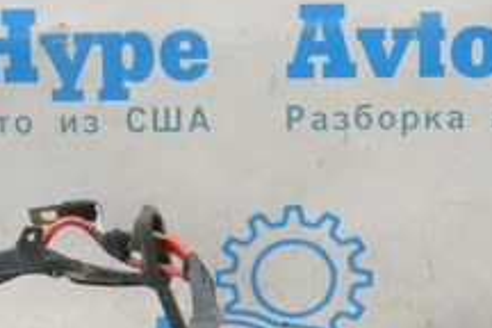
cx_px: 107
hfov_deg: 15.9
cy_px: 90
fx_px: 1749
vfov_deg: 10.7
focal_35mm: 128
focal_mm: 18
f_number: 9
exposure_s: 1/160
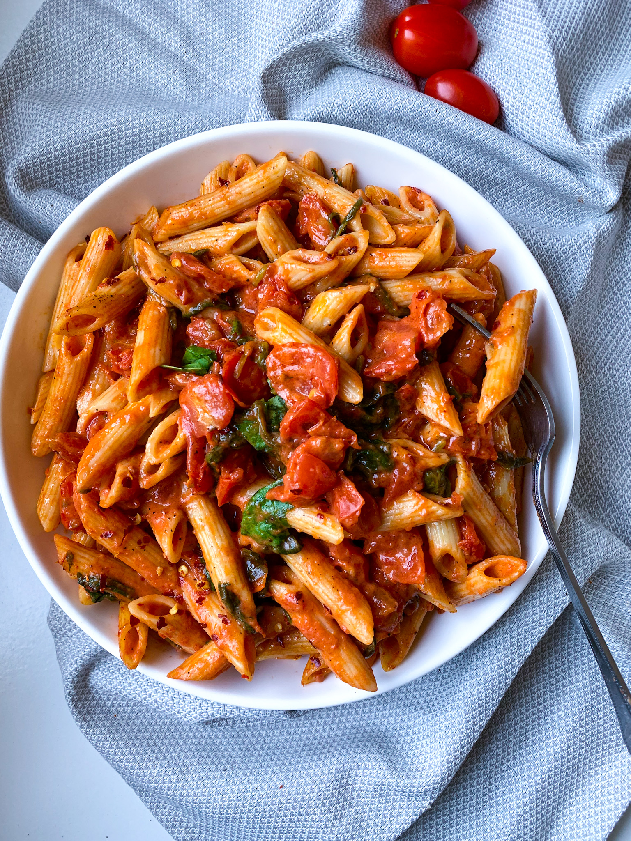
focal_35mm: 26
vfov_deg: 67.3
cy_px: 420
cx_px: 316
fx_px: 632
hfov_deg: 53.1
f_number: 1.8
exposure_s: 1/60
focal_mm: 4.25
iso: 100
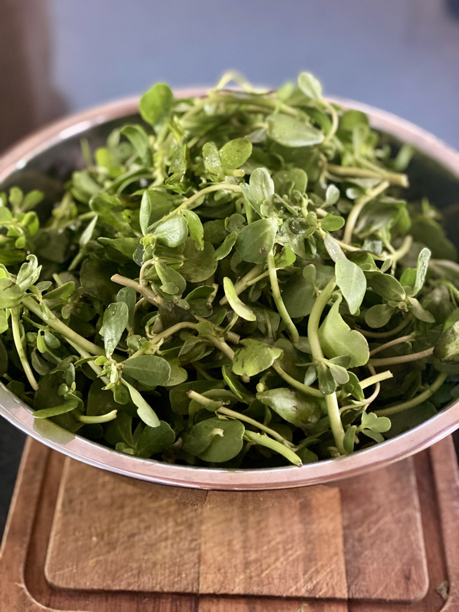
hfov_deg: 28.0
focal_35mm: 52
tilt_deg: -43.8
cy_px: 306
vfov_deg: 36.8
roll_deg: -0.4
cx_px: 230
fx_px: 919
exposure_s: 1/18
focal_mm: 6
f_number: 2
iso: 400
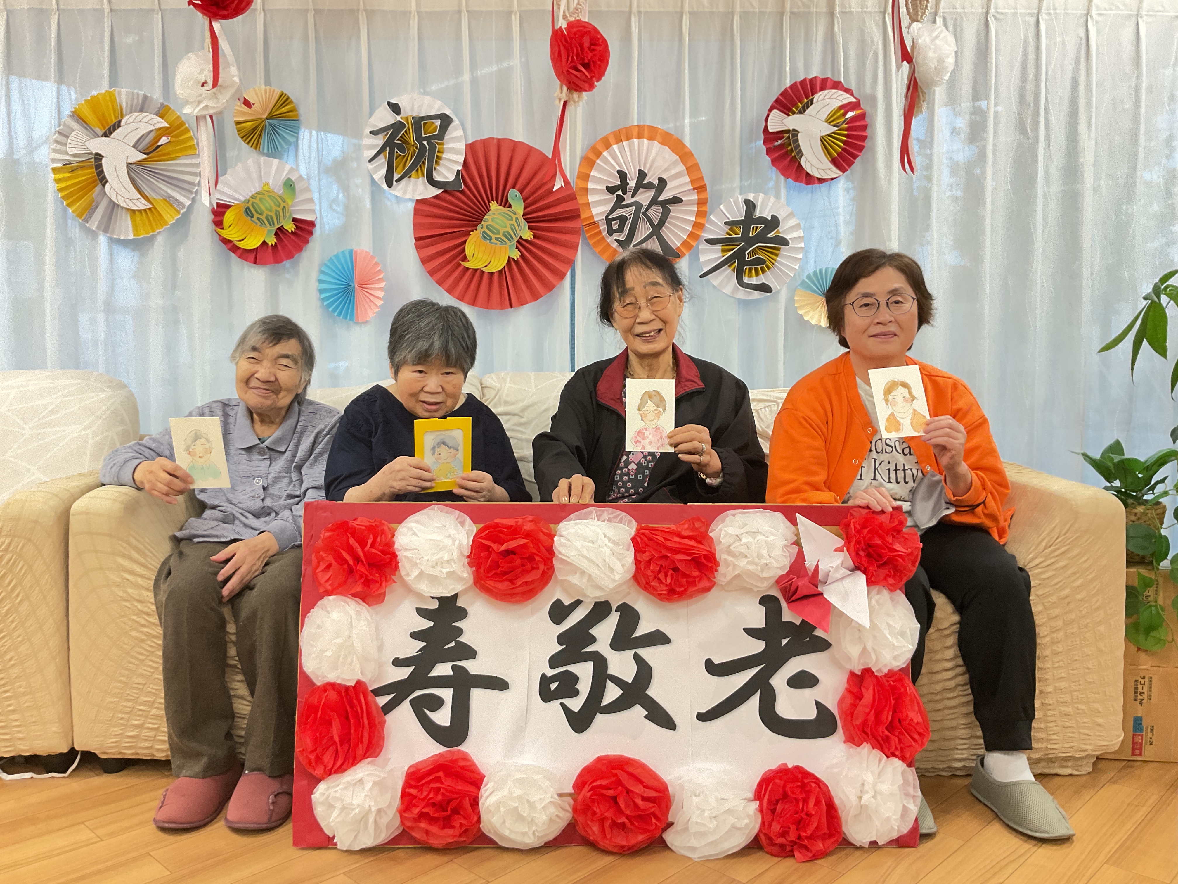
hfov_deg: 61.7
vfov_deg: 48.2
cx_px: 589
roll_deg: +0.1
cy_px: 442
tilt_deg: -5.9
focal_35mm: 29
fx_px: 987
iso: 160
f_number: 1.8
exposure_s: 1/50
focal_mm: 3
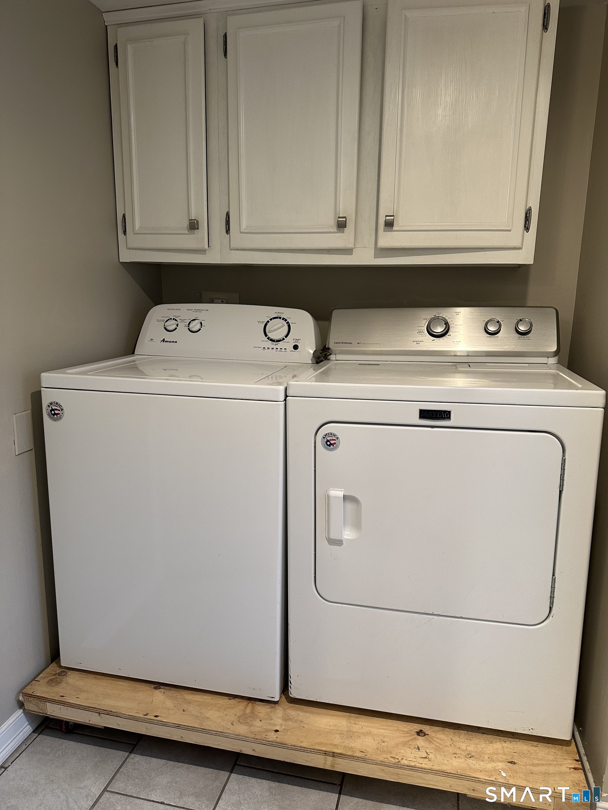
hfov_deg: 56.8
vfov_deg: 71.6
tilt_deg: -11.6
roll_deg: -1.8
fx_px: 562
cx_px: 304
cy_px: 405
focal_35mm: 24
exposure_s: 1/60
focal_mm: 6.86
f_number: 1.78
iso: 160
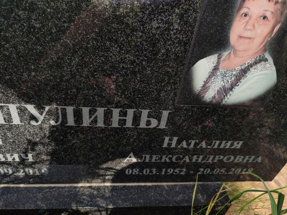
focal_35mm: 25
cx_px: 144
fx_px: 207
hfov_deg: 69.4
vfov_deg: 54.9
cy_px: 108
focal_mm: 6.04
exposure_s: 1/132
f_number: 1.9
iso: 50
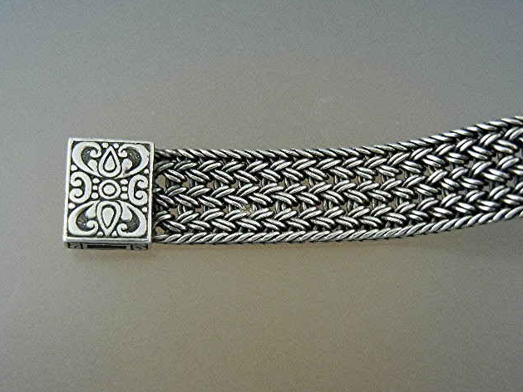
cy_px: 196
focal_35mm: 60
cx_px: 263
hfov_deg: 32.2
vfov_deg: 24.4
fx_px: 907
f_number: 4
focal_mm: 10.6
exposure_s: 1/24.3
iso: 400
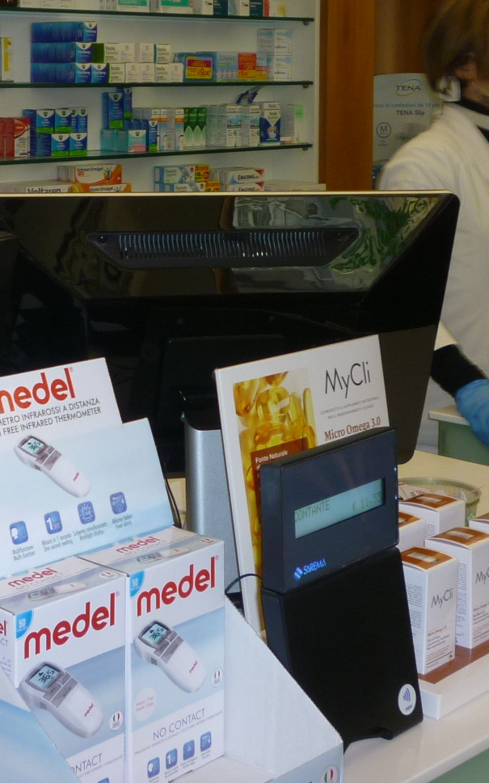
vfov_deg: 31.1
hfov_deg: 19.9
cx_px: 129
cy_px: 225
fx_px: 1387
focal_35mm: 65
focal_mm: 5.2
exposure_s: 1/30
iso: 100
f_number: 3.3
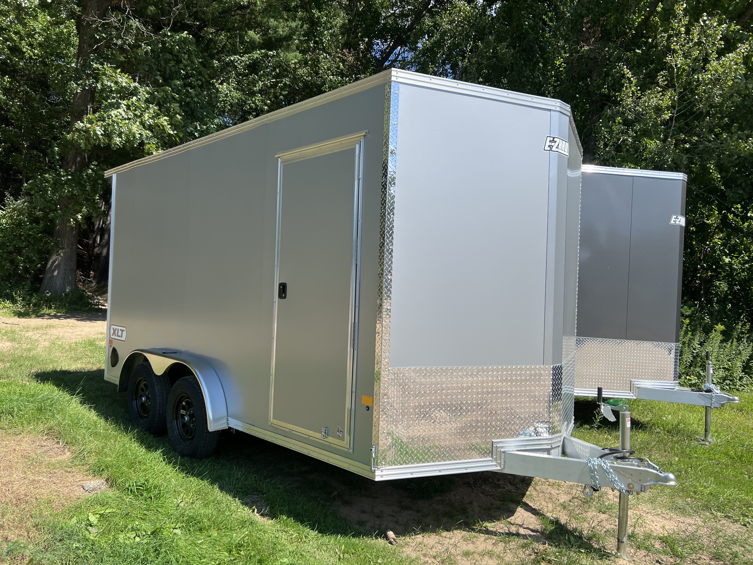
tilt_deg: +1.9
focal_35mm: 26
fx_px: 566
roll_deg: -1.3
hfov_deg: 67.3
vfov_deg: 53.1
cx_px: 376
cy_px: 282
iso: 50
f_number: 1.5
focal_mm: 5.7
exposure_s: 1/3460
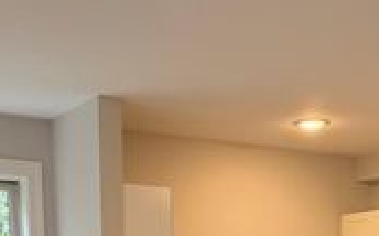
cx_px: 196
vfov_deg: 15.6
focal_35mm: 74
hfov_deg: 27.9
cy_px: 394
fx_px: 763
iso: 125
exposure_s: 1/120
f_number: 1.78
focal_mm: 6.76
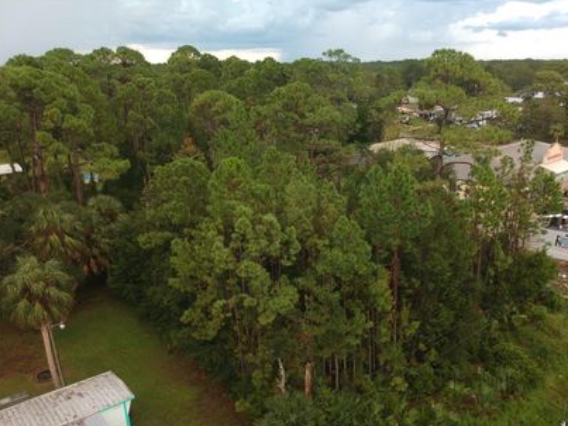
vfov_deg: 45.1
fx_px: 509
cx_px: 345
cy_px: 259
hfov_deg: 57.8
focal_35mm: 31
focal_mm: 4.49
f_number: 2.6
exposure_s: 1/30
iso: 200
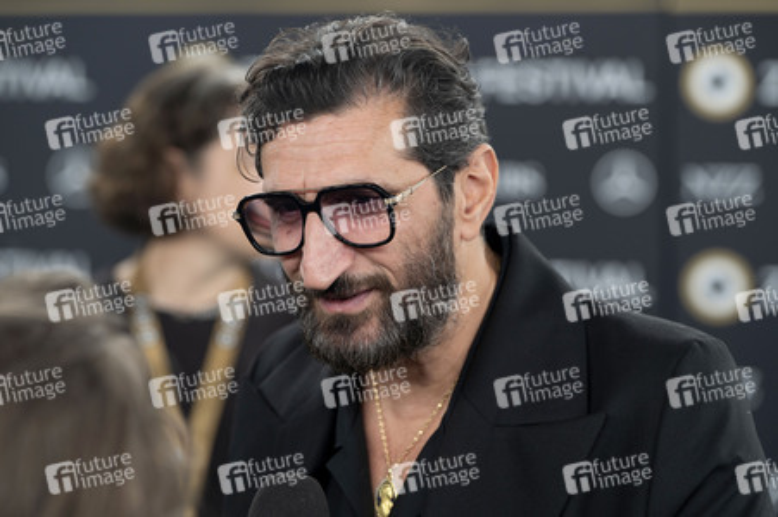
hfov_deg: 15.2
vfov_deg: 10.1
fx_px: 2915
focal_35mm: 135
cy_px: 258
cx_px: 389
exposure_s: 1/200
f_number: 4
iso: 400
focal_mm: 135
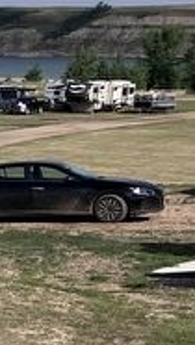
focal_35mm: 131
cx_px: -540
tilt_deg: -12.7
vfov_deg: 16.1
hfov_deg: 7.3
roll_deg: -0.7
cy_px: 319
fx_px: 1201
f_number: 1.8
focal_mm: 3.99
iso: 32
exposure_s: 1/2703
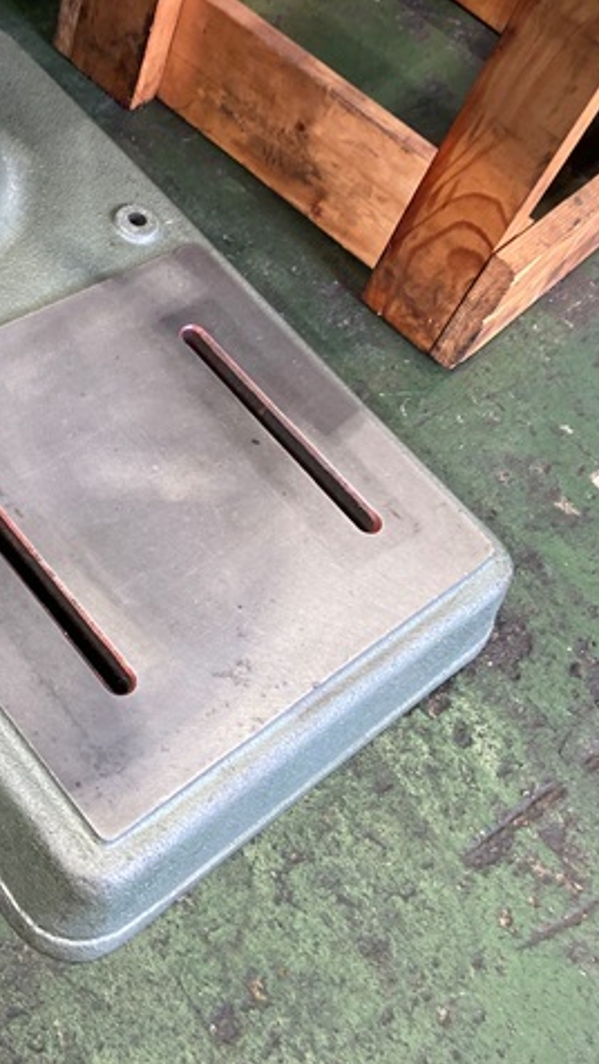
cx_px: 150
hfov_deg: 28.6
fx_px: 1157
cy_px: 534
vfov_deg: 49.4
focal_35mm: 41
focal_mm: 3.99
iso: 125
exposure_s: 1/60
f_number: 1.8
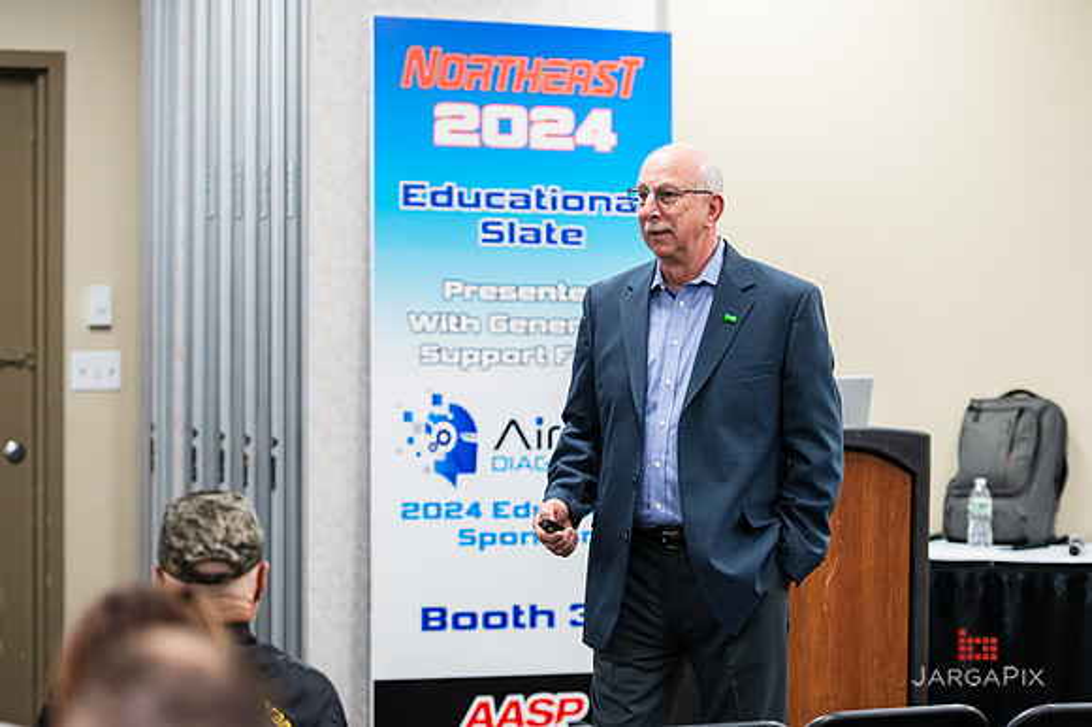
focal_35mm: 125
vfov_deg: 10.9
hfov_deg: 16.4
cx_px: 553
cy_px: 359
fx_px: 3798
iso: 1250
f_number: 3.2
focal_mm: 122
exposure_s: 1/200
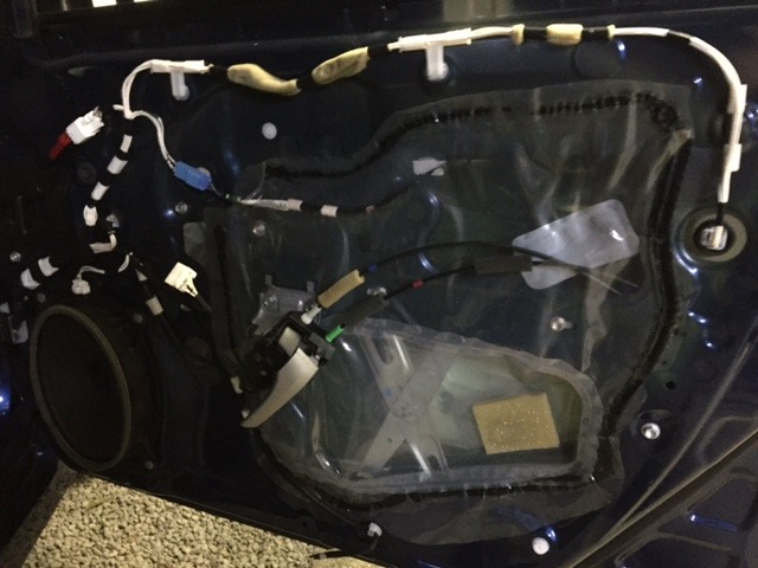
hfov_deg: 61.7
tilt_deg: -20.8
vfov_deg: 48.2
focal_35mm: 29
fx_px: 635
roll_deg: +0.2
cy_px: 284
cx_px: 379
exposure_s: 1/15
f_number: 2.2
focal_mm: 4.15
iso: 1000
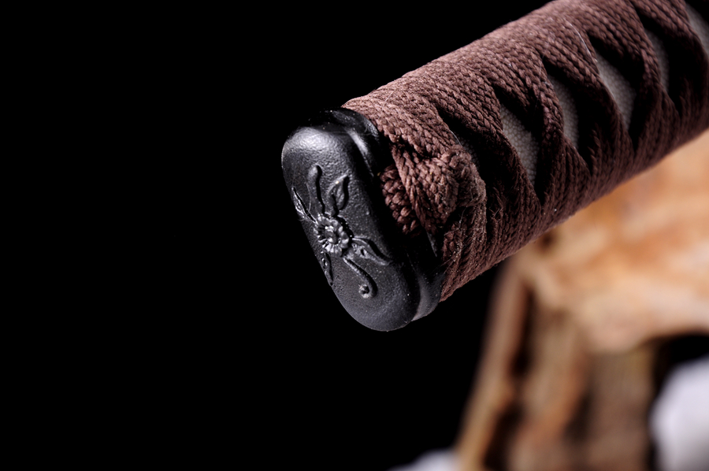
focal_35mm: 158
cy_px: 236
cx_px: 354
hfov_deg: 13.1
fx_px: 3098
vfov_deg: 8.7
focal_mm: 105
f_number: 10
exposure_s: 1/160
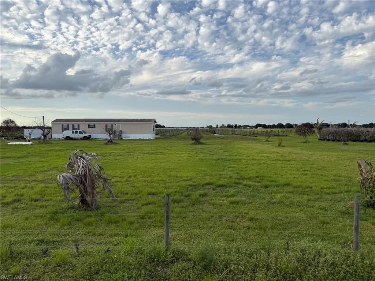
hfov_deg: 71.6
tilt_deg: -0.9
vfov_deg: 56.8
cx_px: 188
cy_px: 140
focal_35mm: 24
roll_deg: -2.3
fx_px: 260
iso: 80
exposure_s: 1/2110
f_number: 1.78
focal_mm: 6.76
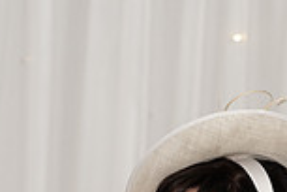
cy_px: 274
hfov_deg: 2.8
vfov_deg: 1.9
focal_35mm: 741
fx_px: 5907
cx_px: 291
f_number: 2.8
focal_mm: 195
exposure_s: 1/160
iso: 400
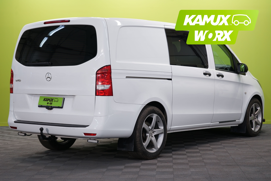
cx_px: 136
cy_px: 90
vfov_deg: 19.7
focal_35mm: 69
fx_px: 519
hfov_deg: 29.2
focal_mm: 69
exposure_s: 1/30
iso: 400
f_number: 5.6
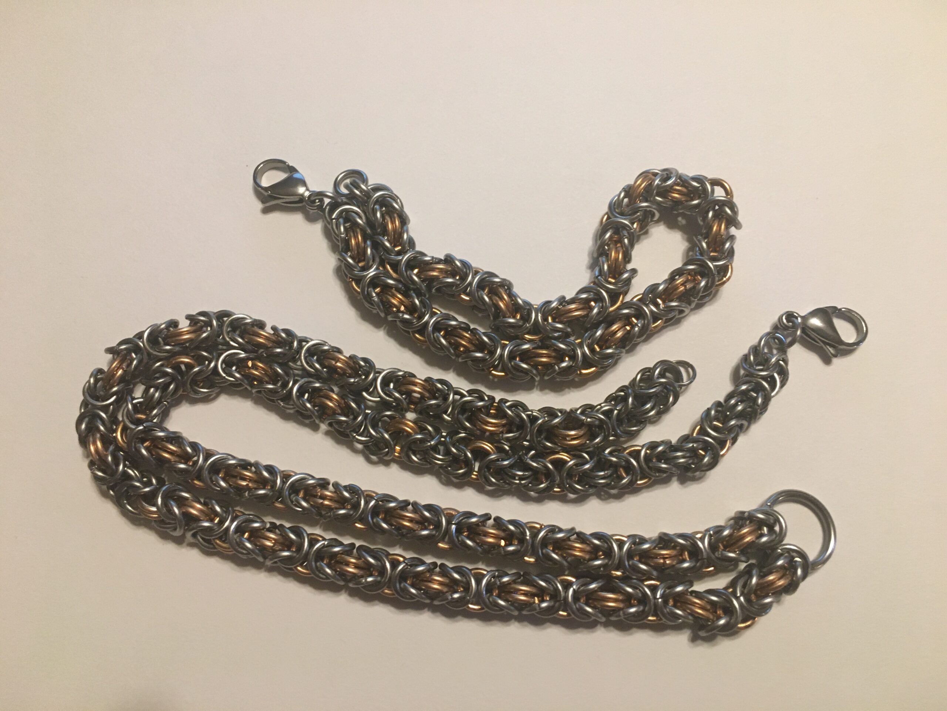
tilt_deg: -78.5
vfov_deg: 48.2
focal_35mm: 29
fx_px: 793
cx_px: 474
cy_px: 356
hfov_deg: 61.7
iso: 125
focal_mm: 4.15
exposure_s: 1/30
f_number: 2.2
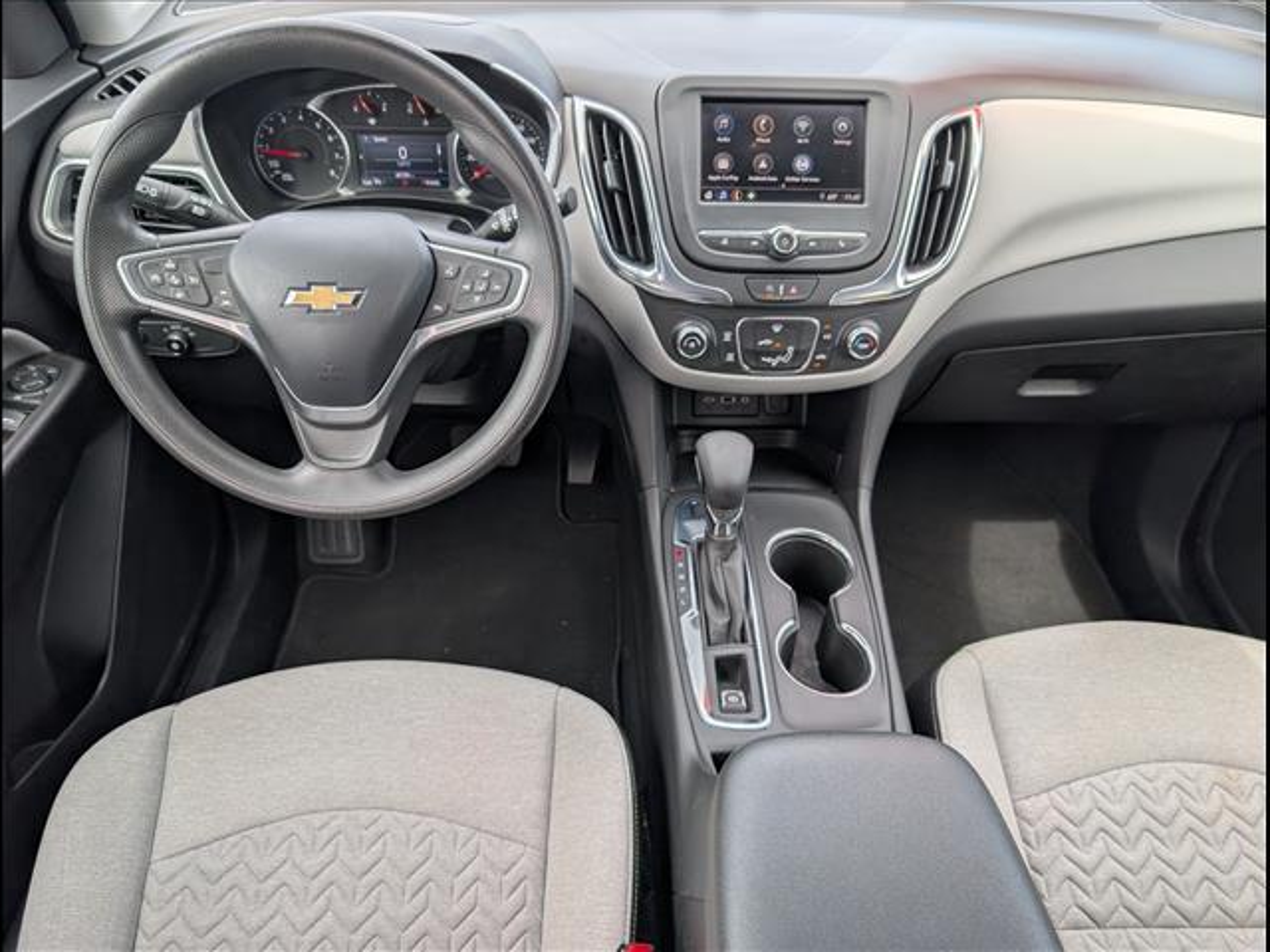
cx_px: 635
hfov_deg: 71.6
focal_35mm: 24
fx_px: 881
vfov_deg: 56.8
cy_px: 476
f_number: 1.68
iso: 20
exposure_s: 1/1250
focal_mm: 6.9
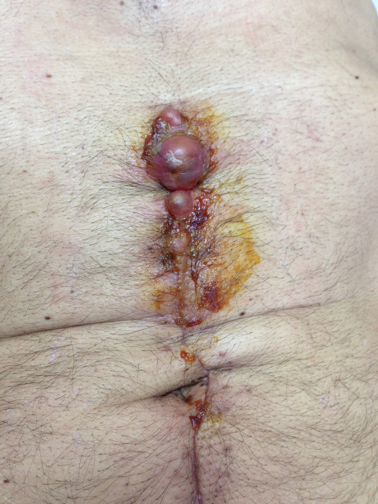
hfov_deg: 42.9
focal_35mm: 33
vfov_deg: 55.4
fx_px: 480
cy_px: 252
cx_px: 189
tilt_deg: -63.3
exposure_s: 1/20
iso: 100
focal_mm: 4.12
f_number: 2.4
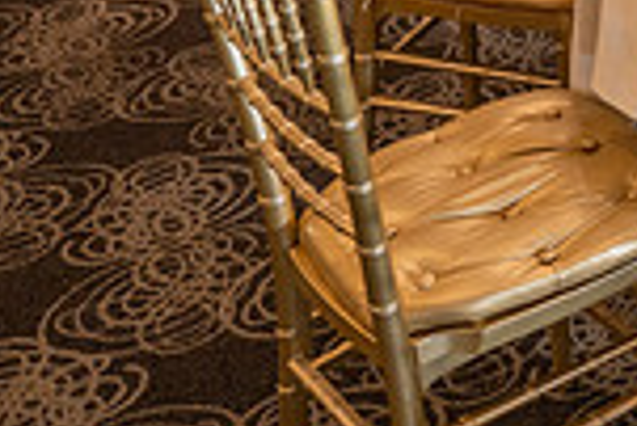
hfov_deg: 18.6
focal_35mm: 92
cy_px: -377
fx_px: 1629
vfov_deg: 13.2
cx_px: 1046
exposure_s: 1/160
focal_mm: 24
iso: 800
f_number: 2.8
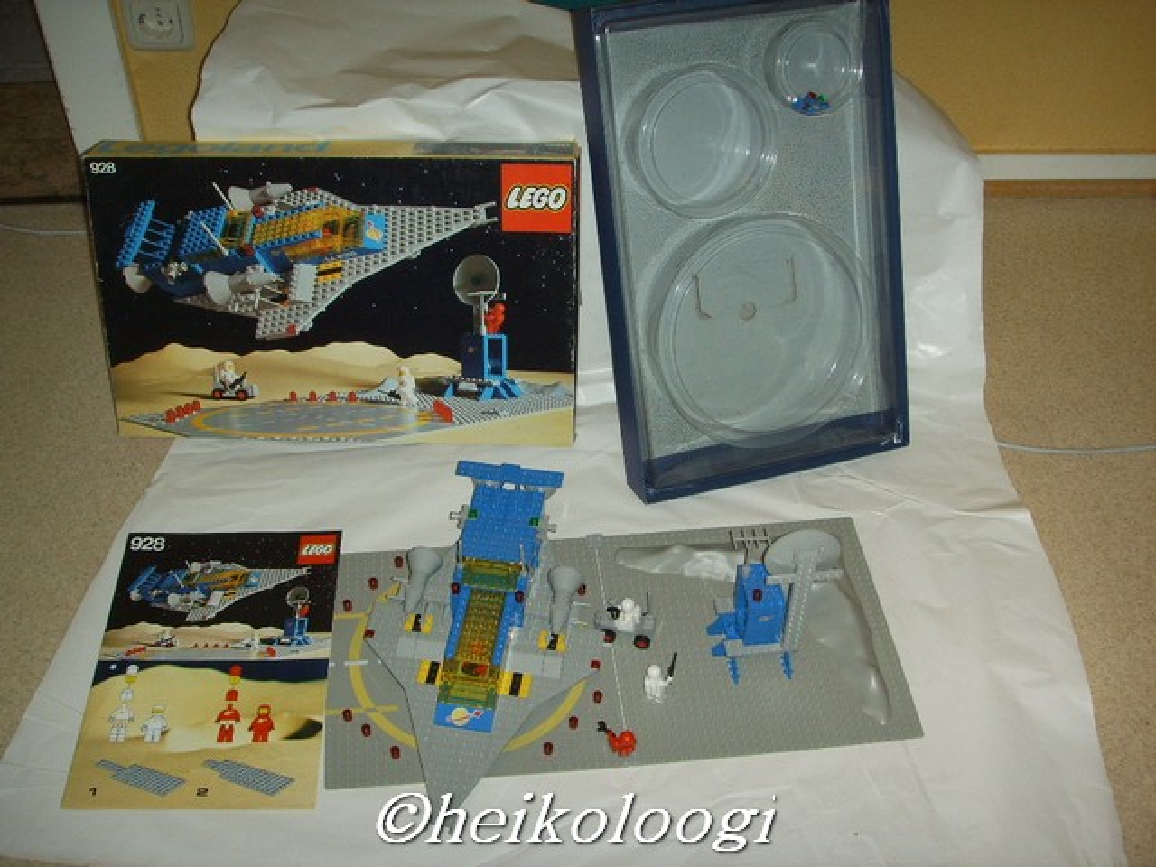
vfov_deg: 36.8
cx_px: 578
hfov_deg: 47.9
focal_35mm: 39
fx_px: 1302
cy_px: 434
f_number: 3.5
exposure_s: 1/45
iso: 100
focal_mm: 6.6
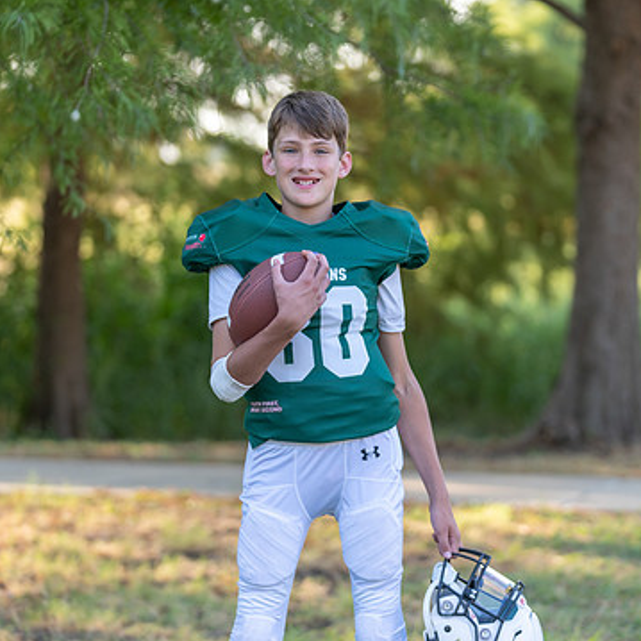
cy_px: 336
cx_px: 343
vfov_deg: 11.3
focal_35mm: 155
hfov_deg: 11.3
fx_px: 3247
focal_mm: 111
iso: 200
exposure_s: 1/320
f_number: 2.8
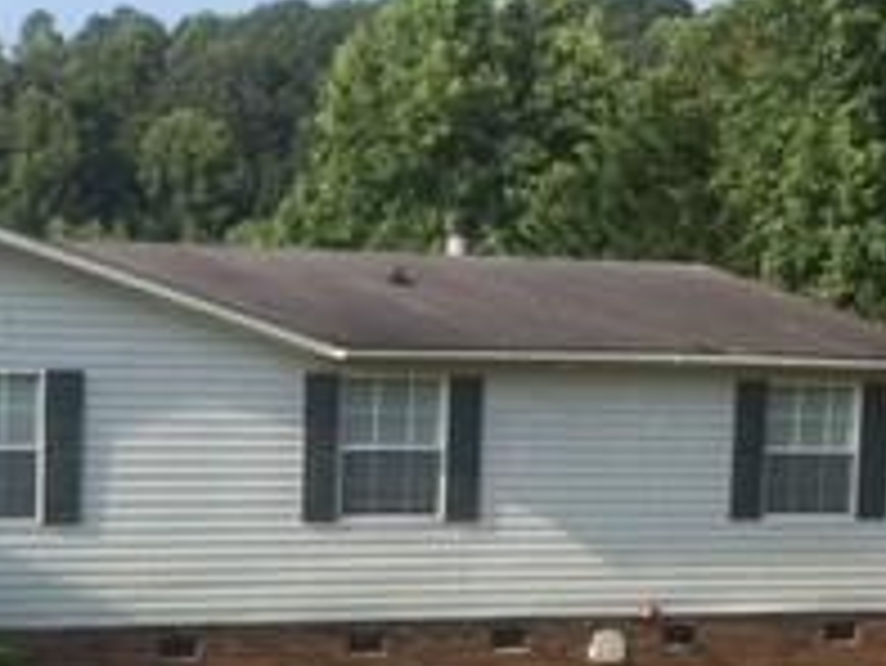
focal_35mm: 94
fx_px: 2407
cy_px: 585
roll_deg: -0.4
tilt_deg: -5.7
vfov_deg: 15.6
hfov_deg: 19.7
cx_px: -153
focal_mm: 4.15
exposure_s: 1/1183
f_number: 2.2
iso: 25
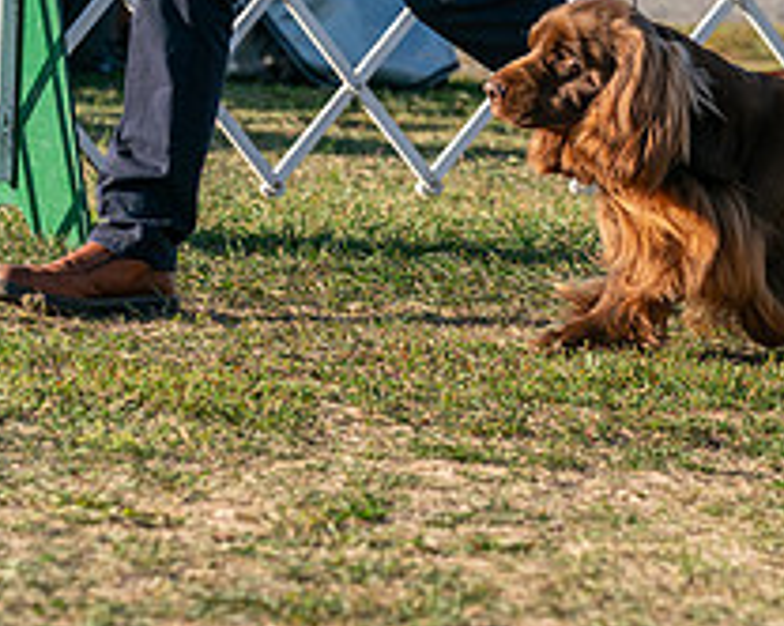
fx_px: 9319
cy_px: -124
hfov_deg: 4.8
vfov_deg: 3.8
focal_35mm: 402
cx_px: 673
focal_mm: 132
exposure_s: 1/1250
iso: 250
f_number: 4.5
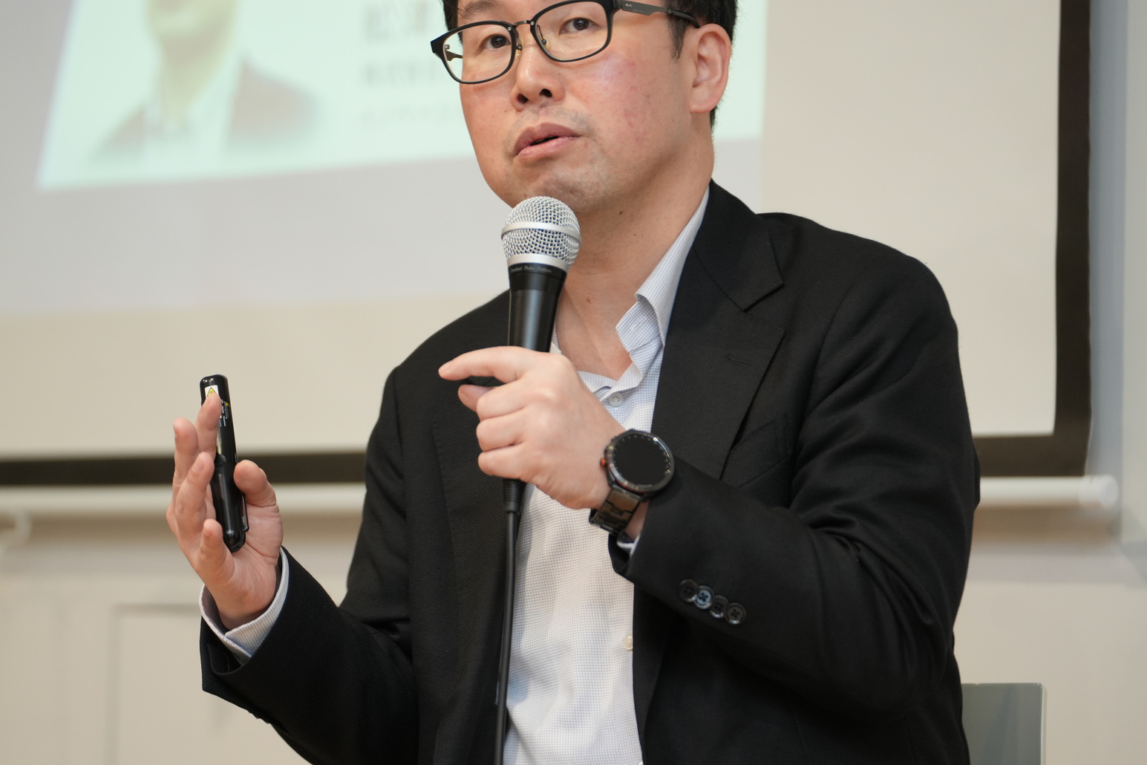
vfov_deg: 8.2
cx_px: 437
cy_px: 311
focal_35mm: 167
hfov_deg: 12.3
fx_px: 5320
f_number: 2.8
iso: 800
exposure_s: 1/160
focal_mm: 129
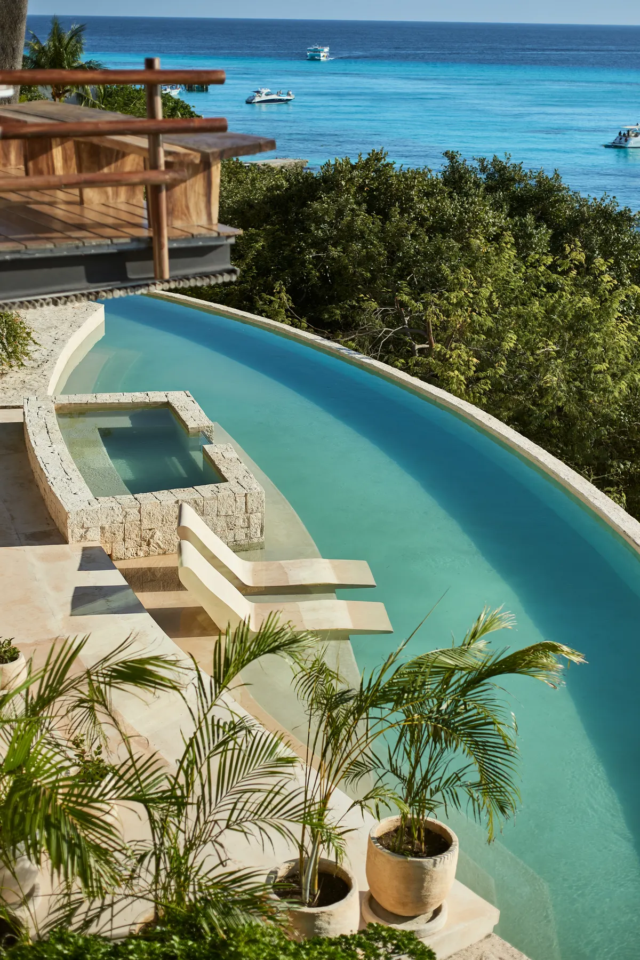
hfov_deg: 27.0
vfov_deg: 39.6
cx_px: 320
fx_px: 1333
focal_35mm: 50
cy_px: 480
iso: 200
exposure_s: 1/8000
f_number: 2.5
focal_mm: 50
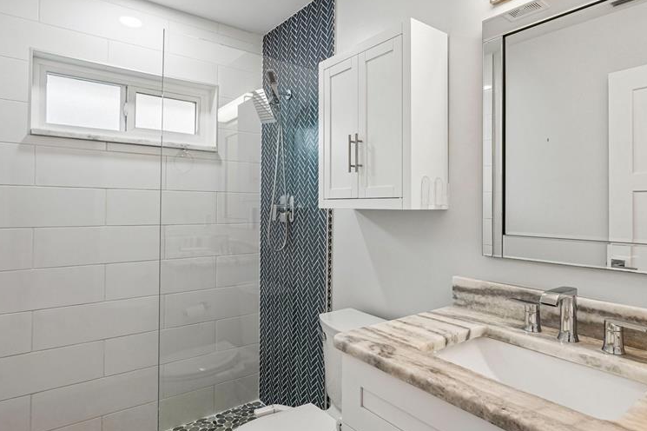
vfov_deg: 55.7
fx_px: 408
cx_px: 350
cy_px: 202
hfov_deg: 76.7
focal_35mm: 23
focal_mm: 16.5
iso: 400
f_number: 8
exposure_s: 1/40
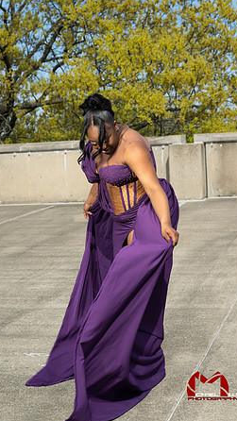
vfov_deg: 28.6
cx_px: 120
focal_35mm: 74
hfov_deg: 16.3
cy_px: 210
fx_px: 826
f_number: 8
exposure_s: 1/250
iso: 100
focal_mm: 70
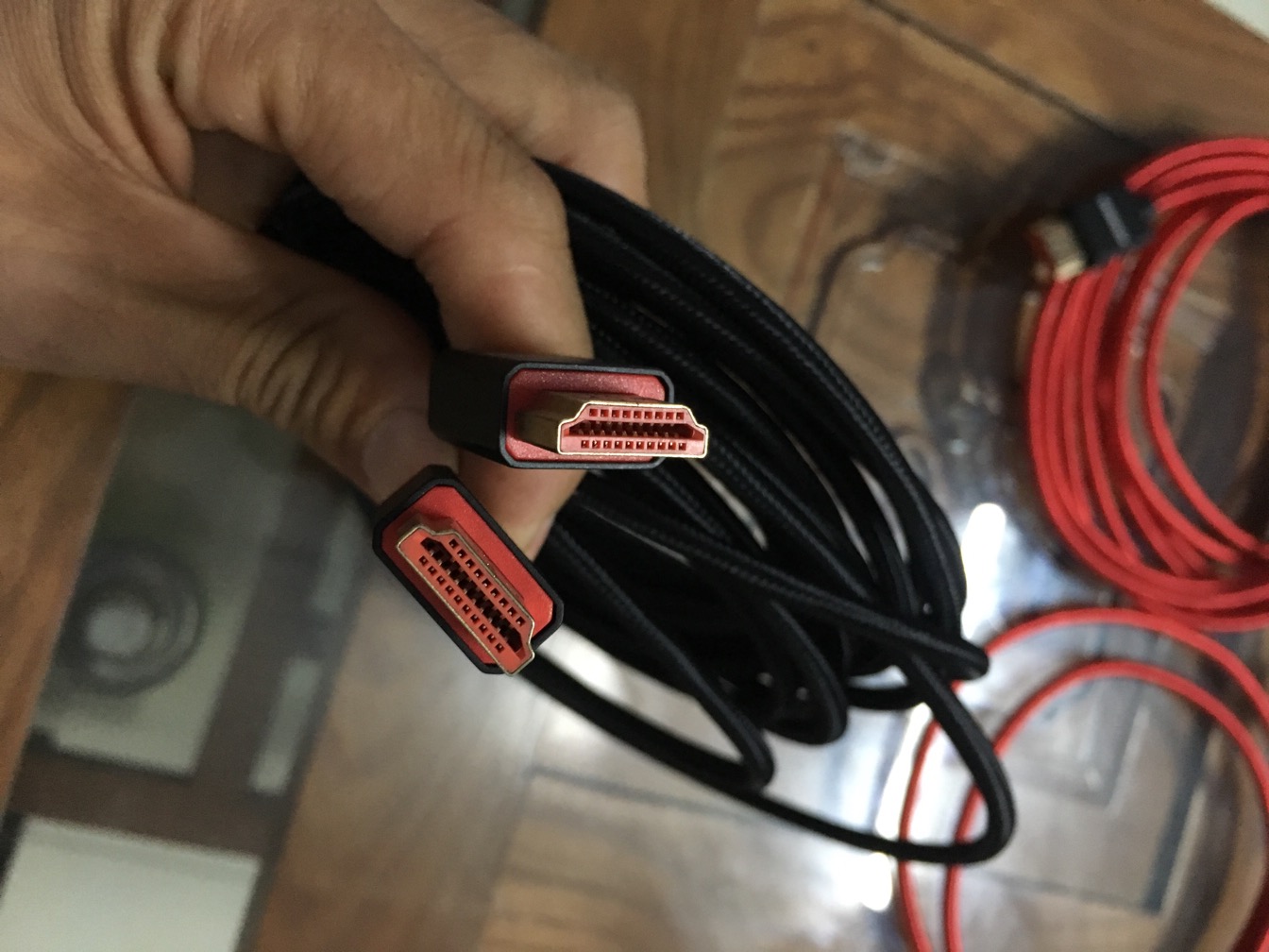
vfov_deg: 48.2
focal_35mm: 29
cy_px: 476
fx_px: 1063
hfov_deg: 61.7
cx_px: 634
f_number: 2.2
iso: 200
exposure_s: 1/17
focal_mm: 4.15
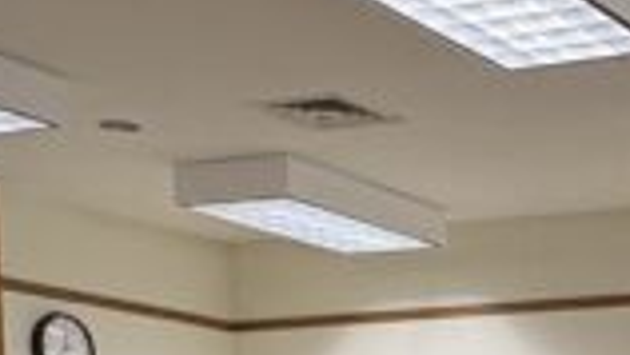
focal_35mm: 99
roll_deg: +0.5
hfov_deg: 19.5
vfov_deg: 11.1
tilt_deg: -5.3
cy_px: 726
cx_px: 865
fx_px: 1654
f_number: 2.2
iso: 250
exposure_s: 1/60
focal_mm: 2.22
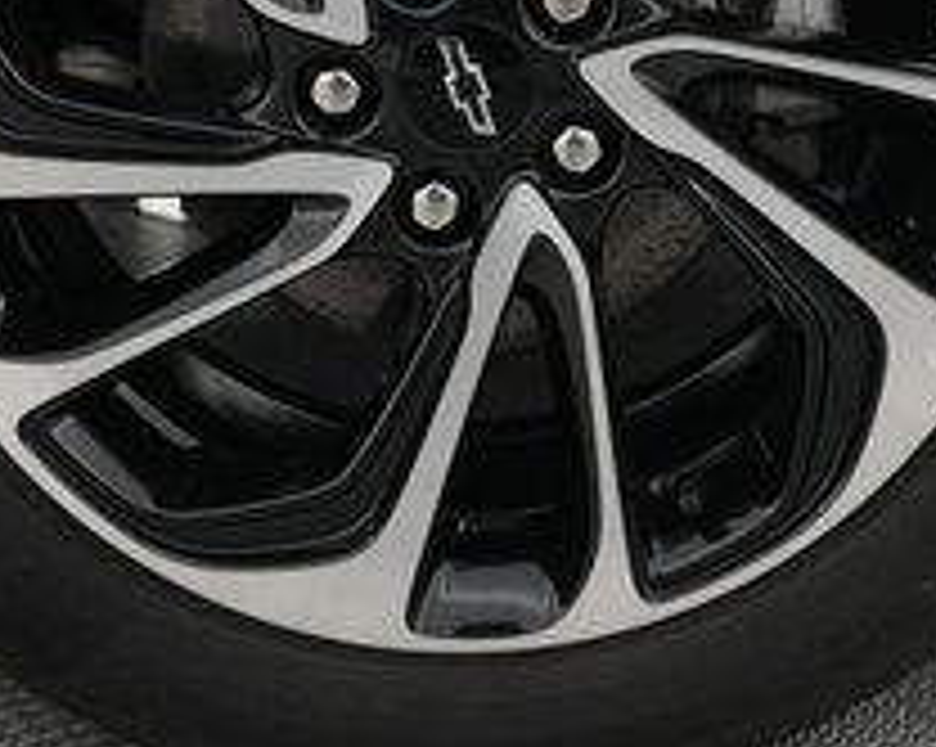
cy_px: -14
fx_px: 2076
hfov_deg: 25.4
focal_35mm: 75
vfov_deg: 19.7
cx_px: 526
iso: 3200
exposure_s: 1/125
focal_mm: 26
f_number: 4
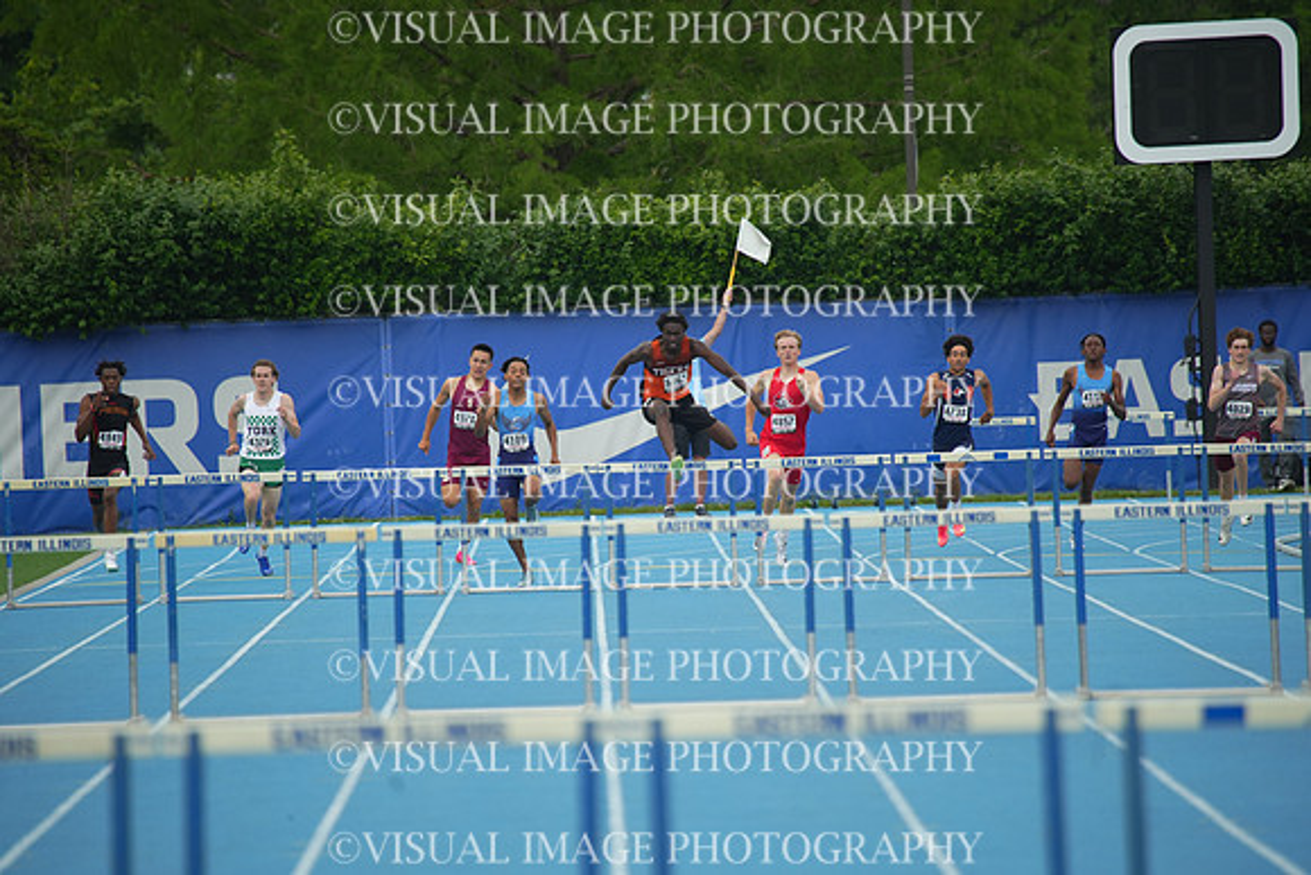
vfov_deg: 3.4
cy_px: 438
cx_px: 656
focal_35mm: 400
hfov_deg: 5.2
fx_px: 14569
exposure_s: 1/1000
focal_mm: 400
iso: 400
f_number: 5.6
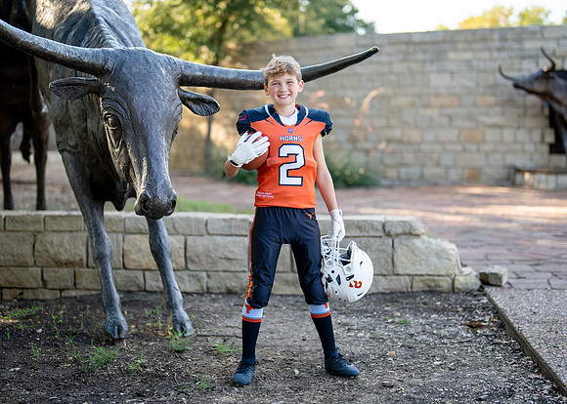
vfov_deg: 22.6
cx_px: 283
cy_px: 191
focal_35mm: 63
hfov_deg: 31.3
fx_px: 1010
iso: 200
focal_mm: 50
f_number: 1.2
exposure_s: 1/1600
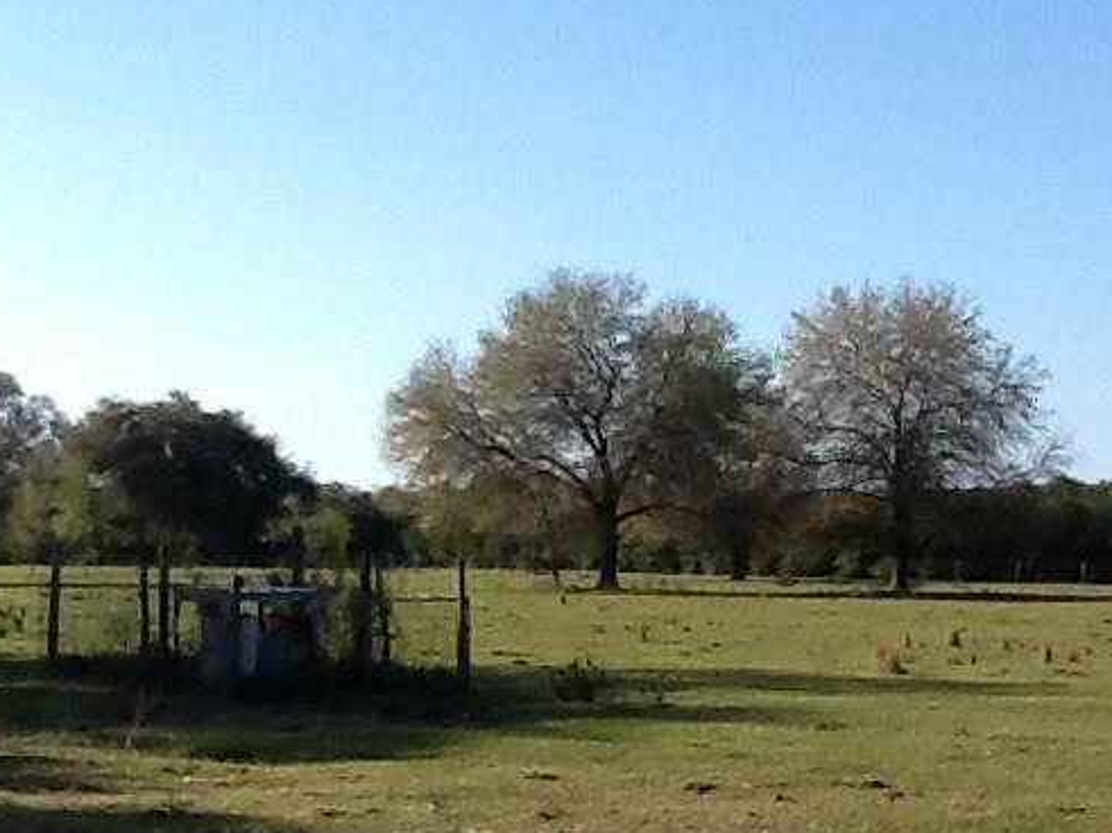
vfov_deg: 17.1
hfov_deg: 22.6
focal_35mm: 86
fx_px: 2762
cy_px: 622
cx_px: 770
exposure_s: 1/990
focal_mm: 2.03
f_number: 2.4
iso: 40
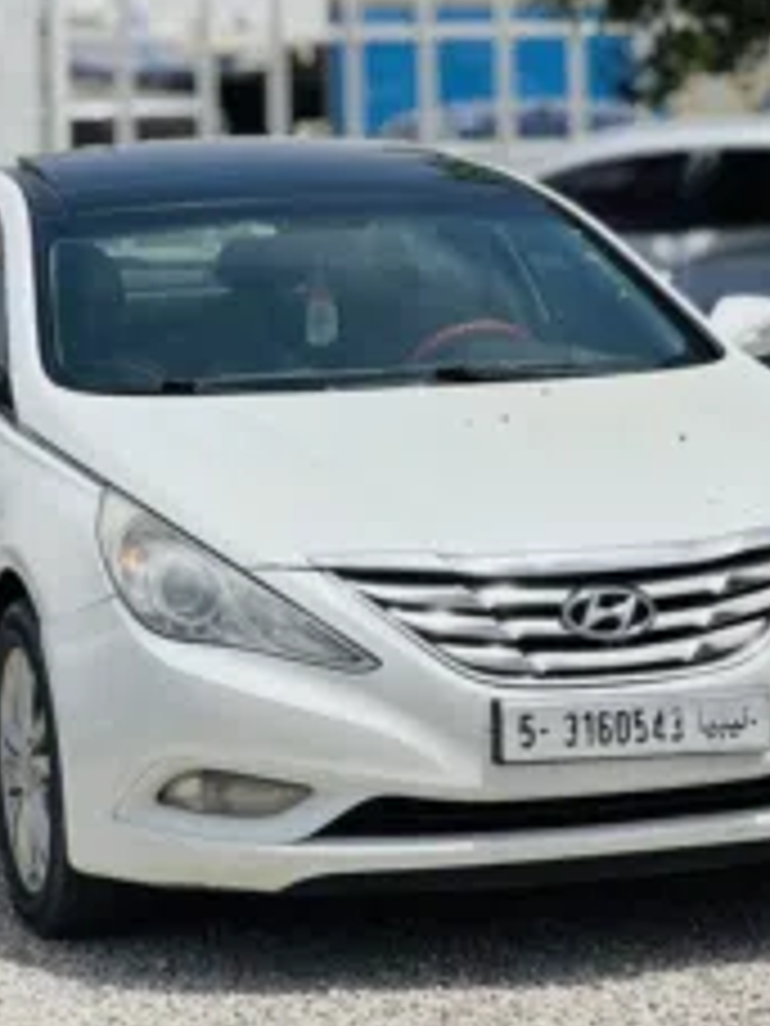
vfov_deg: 14.5
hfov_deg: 11.0
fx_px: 4004
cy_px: 216
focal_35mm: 135
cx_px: 356
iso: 32
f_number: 2.8
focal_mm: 9
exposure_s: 1/1815
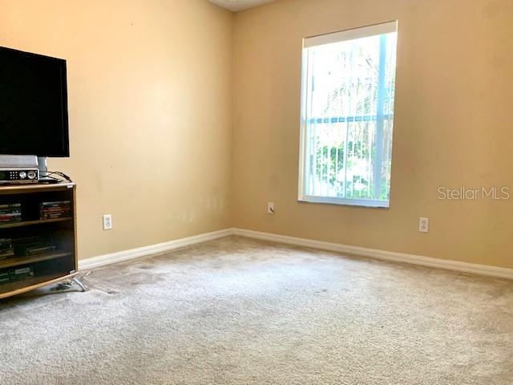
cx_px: 256
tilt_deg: -5.8
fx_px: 385
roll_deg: +0.5
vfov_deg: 53.1
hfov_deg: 67.3
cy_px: 192
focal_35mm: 26
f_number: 1.8
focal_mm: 4.25
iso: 200
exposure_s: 1/60
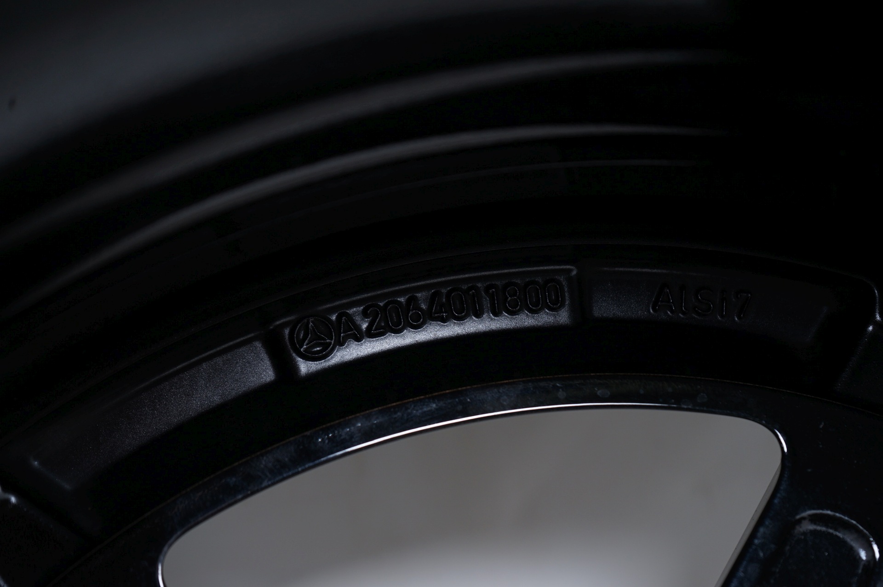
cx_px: 442
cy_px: 294
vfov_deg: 22.2
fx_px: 1495
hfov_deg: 32.9
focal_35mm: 61
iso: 250
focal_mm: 61
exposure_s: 1/125
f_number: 5.6
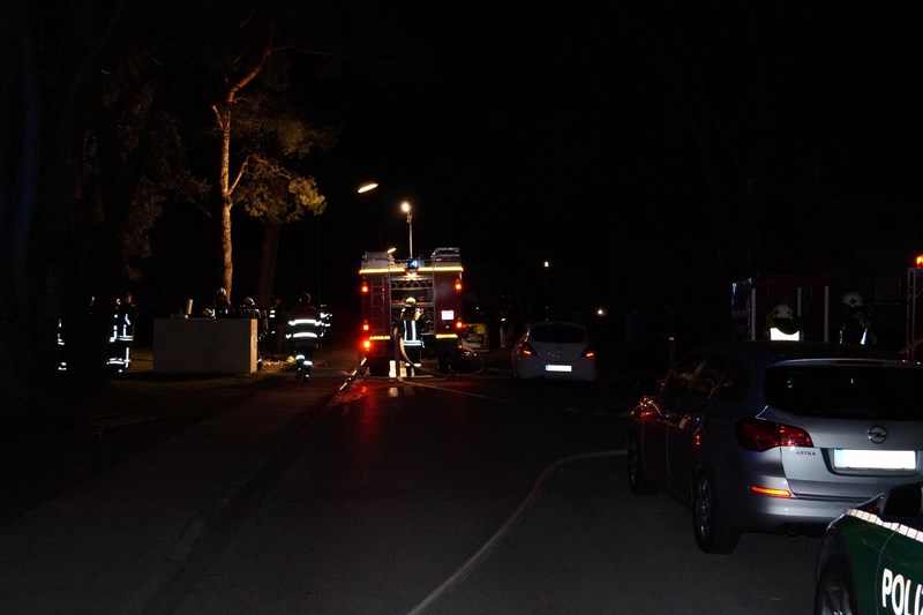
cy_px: 308
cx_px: 462
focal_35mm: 45
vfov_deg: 29.9
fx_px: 1153
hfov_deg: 43.6
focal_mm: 30
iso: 1600
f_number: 4.5
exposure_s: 1/60
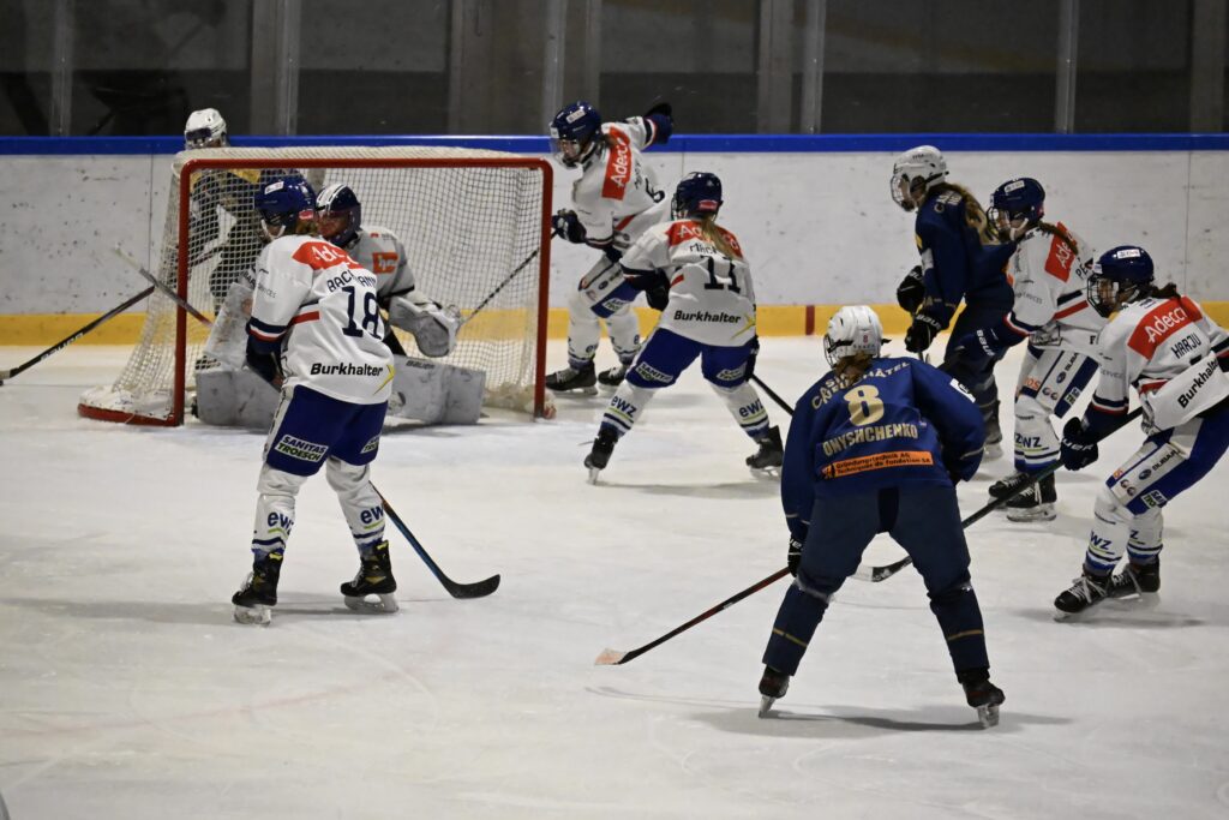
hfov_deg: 7.8
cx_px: 614
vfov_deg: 5.2
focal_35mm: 262
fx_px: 8962
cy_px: 410
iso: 12800
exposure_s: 1/4000
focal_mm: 175
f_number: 5.6
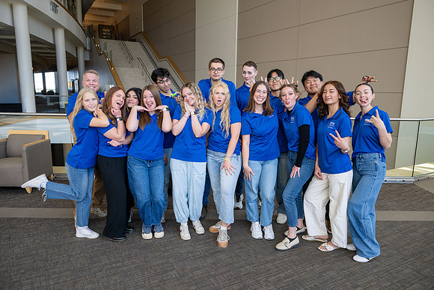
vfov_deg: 49.1
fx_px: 317
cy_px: 147
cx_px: 214
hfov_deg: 68.7
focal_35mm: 26
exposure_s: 1/250
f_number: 5
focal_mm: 26
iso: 400
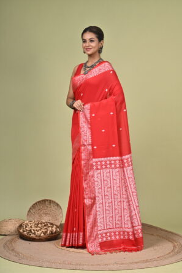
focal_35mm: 86
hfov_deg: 15.9
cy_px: 137
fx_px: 652
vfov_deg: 23.6
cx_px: 91
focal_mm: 85
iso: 400
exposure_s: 1/160
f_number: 8
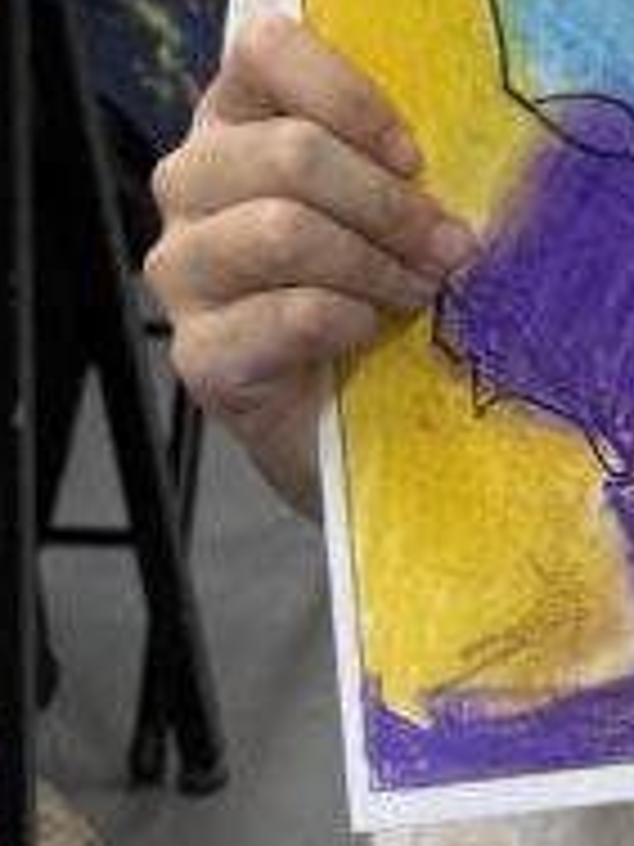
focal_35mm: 138
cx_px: 904
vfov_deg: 14.2
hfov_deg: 10.4
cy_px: 108
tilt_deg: -16.6
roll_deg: +2.3
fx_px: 3370
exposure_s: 1/100
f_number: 1.6
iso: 64
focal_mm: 5.96
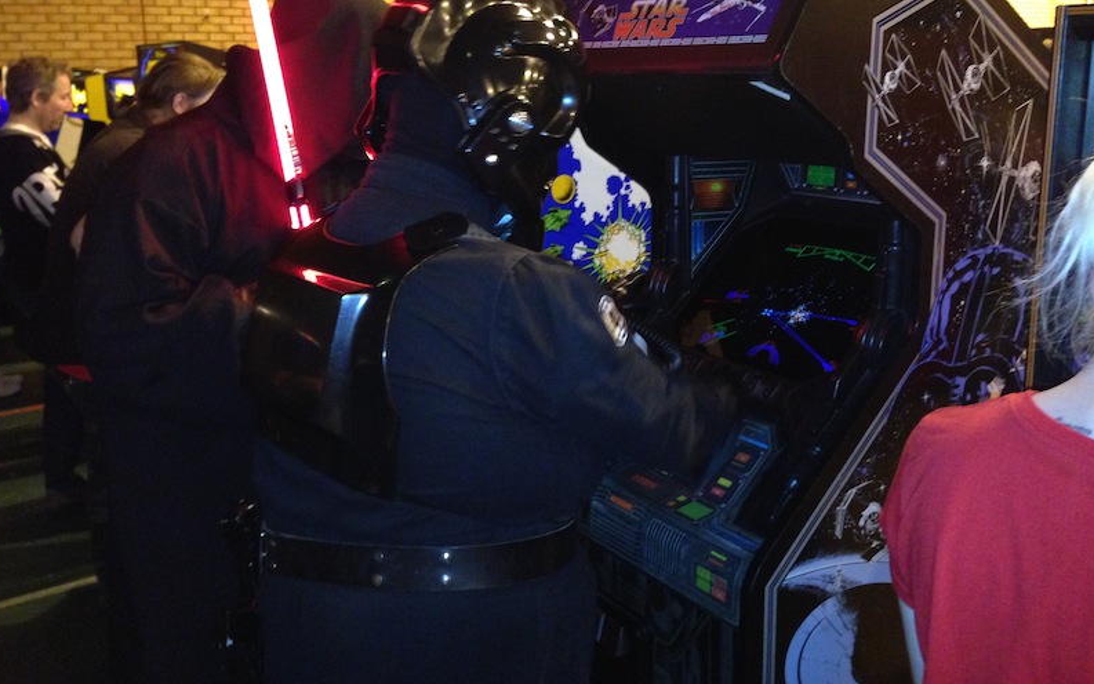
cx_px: 546
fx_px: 1074
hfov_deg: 54.0
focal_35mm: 36
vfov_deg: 35.2
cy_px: 268
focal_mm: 4.12
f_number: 2.4
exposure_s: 1/16
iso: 500
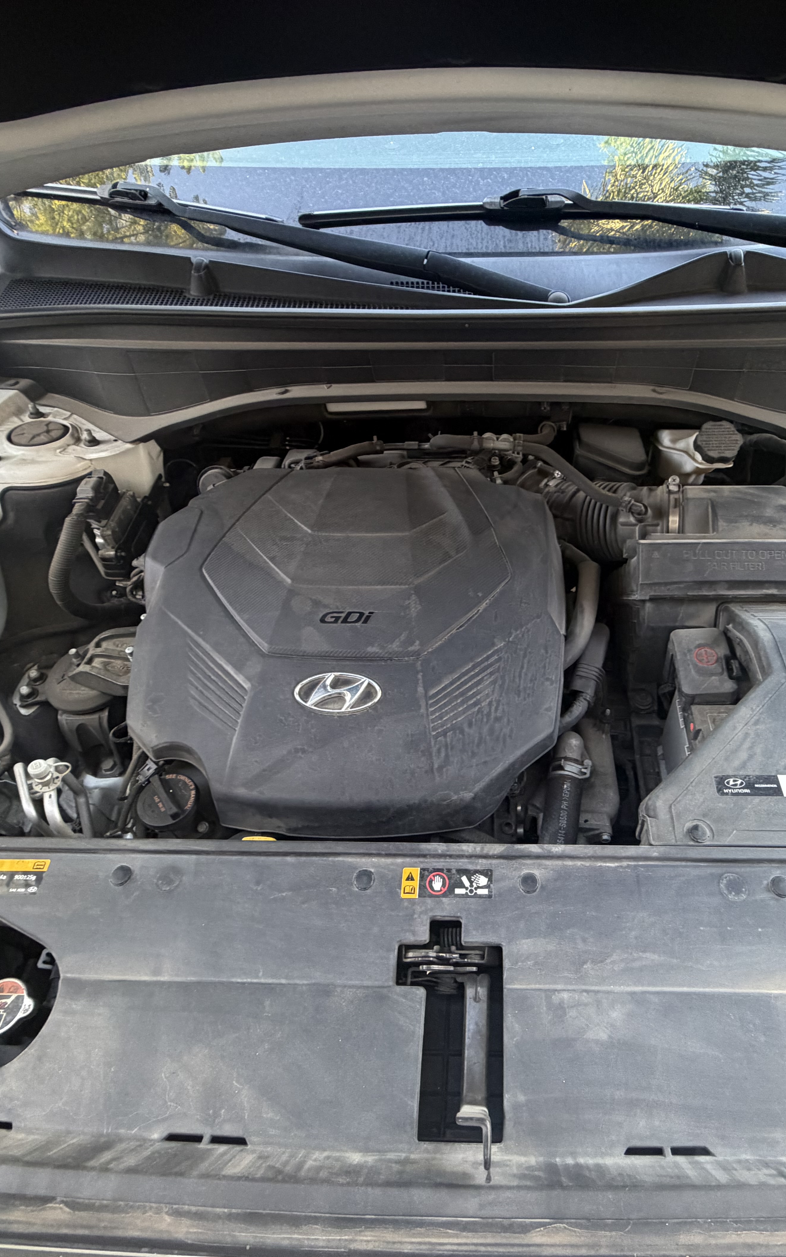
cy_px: 633
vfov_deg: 85.1
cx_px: 482
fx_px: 685
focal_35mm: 20
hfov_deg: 59.0
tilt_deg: -54.0
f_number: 2.2
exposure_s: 1/112
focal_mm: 2.22
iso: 320
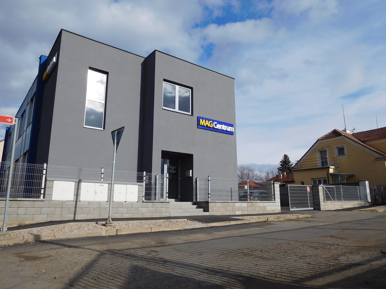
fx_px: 279
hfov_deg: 69.4
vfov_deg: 54.9
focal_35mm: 25
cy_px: 144
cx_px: 193
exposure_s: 1/640
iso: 125
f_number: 6.8
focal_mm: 4.5
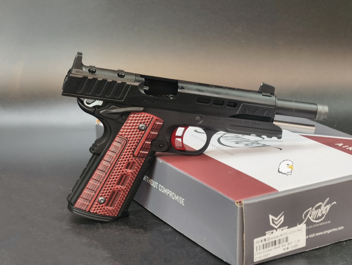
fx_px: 866
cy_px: 132
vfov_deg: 17.4
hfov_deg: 23.0
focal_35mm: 85
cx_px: 176
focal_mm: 22.48
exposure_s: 1/13.3
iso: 744
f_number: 2.67
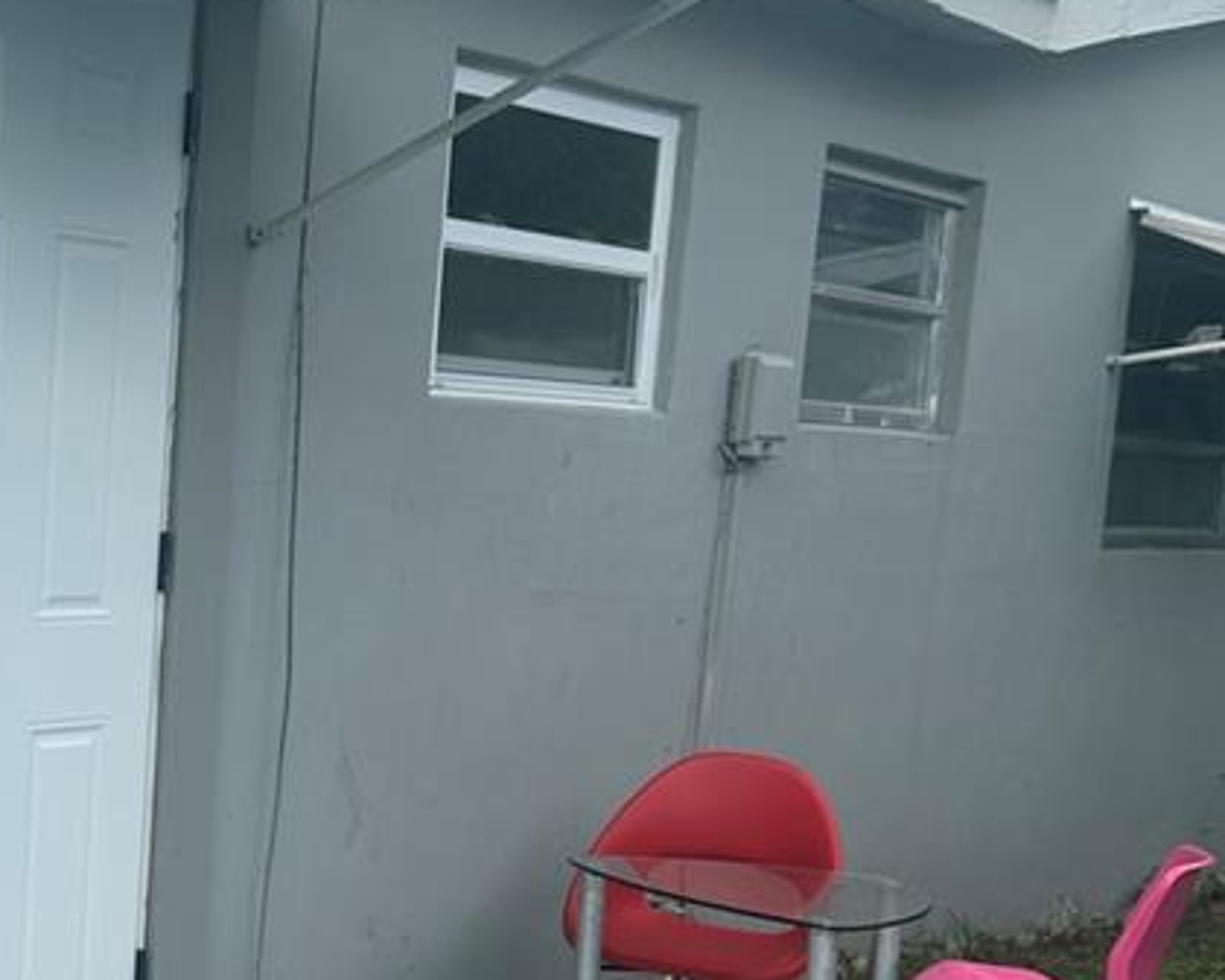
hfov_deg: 27.3
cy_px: 703
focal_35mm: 67
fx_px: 2429
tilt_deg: -6.8
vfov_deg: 22.6
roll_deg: -3.8
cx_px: 117
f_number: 1.78
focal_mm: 6.86
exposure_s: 1/3247
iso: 80
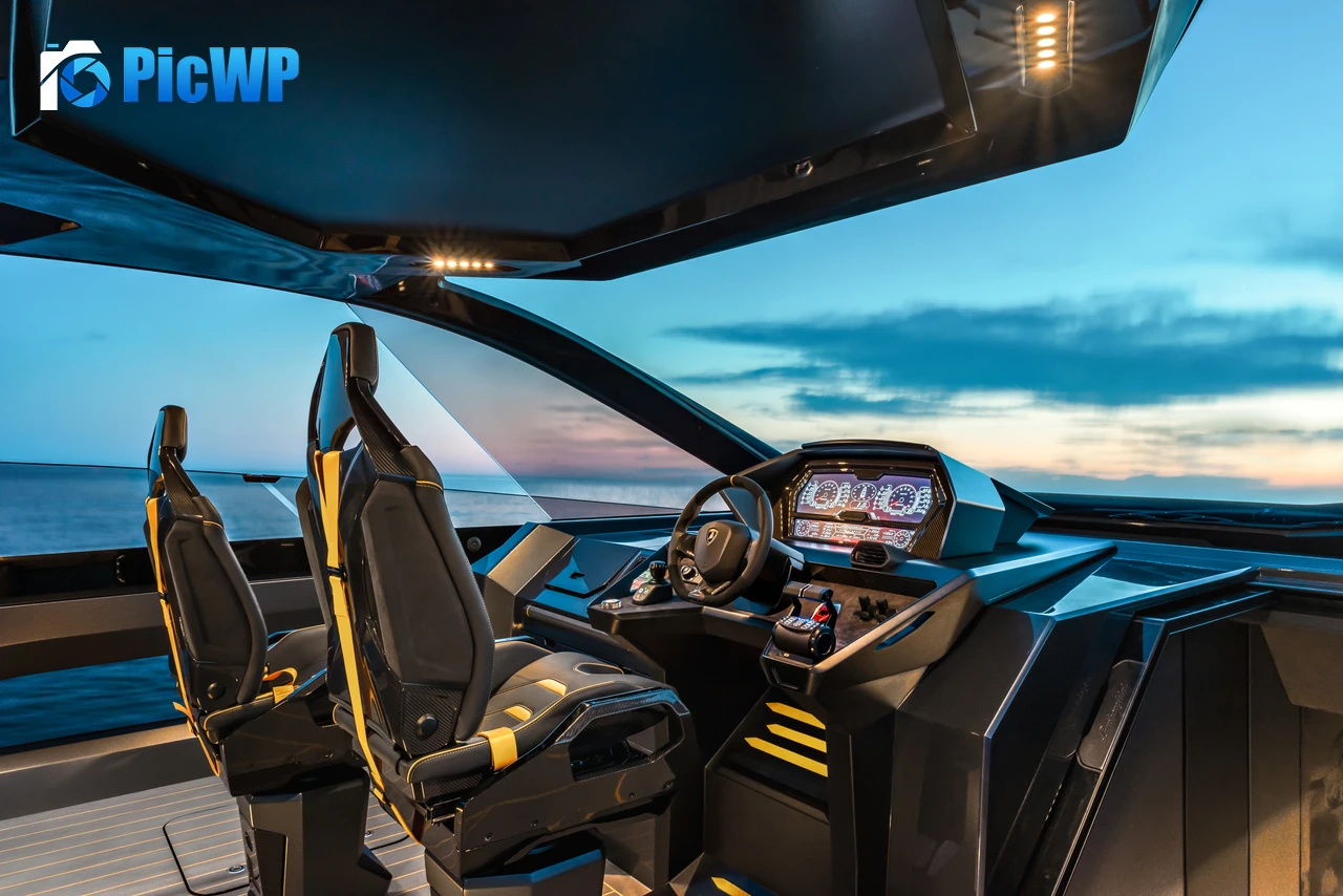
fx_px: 895
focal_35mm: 24
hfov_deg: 73.7
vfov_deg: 53.2
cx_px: 672
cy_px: 448
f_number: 10
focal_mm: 24
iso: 320
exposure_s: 1/1.67
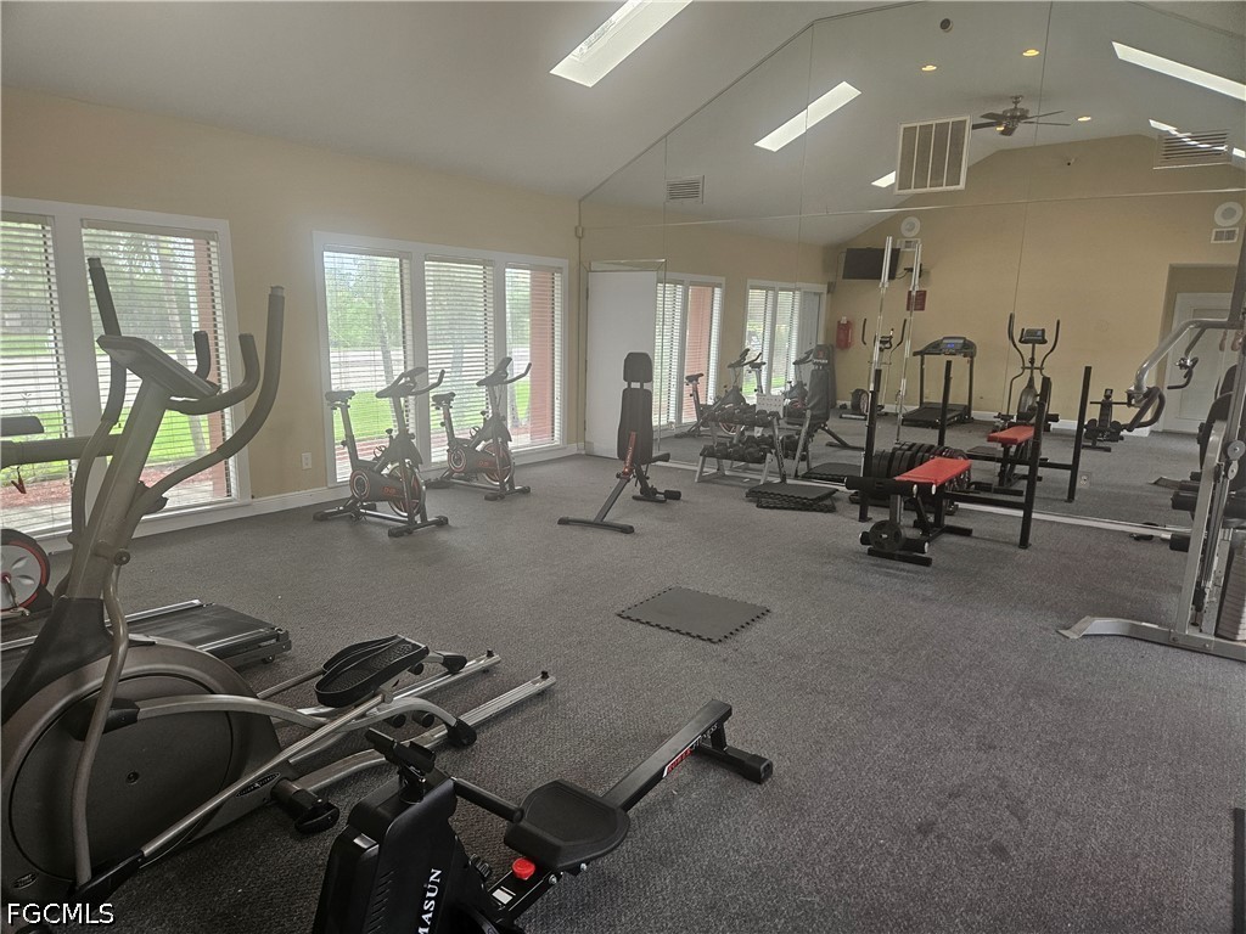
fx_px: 828
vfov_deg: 58.9
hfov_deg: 73.9
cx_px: 623
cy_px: 467
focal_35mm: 23
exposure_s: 1/180
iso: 160
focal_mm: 5.4
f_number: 1.8
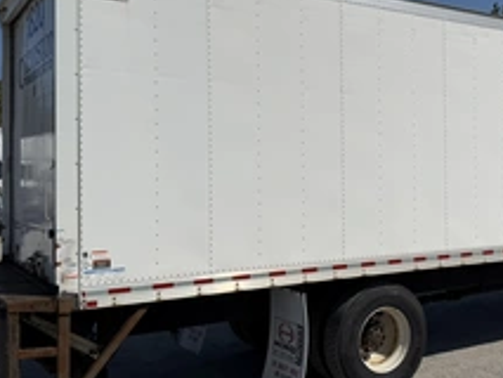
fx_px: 654
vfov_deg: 32.2
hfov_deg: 41.0
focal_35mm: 45
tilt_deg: -0.5
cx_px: 366
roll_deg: -0.6
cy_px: 165
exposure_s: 1/17544
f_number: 1.78
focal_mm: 6.76
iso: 80
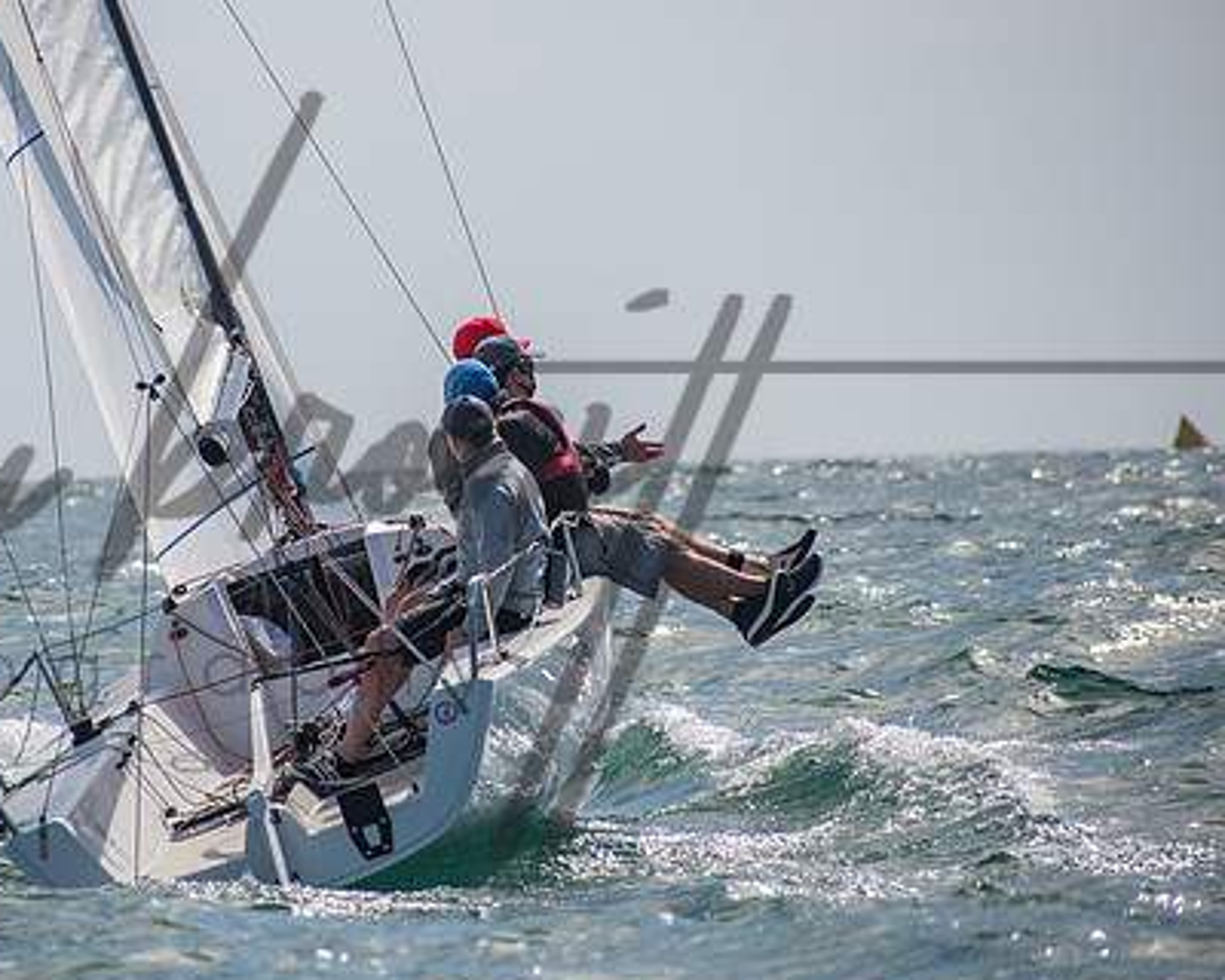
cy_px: 439
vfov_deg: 4.1
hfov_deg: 5.1
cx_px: 352
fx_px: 13704
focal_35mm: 378
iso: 200
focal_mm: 185
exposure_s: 1/1250
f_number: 6.3
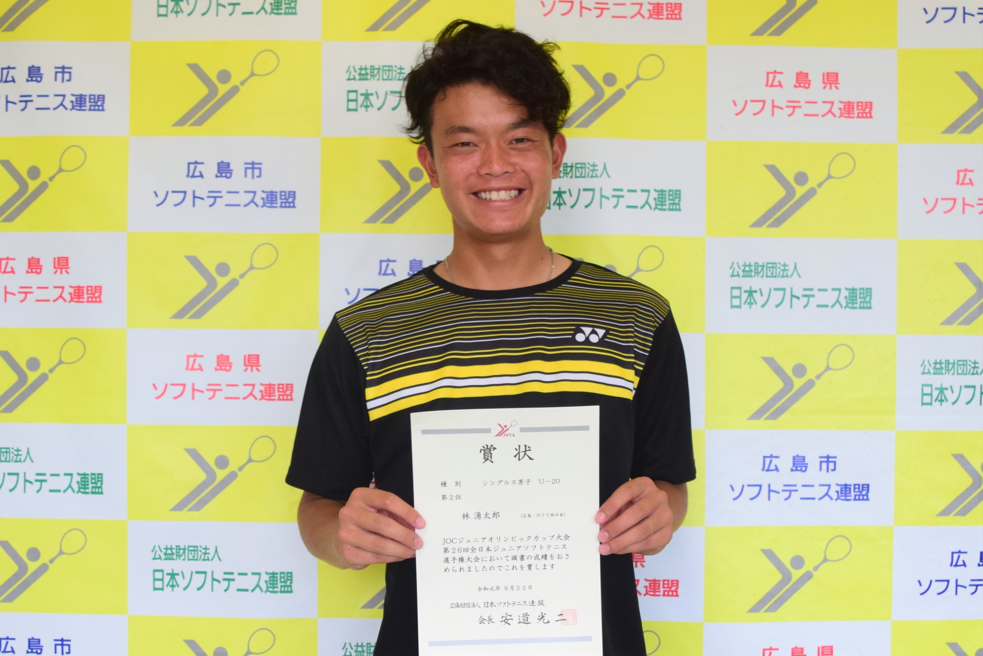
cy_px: 328
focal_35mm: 27
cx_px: 492
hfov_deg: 67.4
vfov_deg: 47.9
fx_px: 737
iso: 640
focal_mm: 18
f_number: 3.5
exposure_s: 1/200
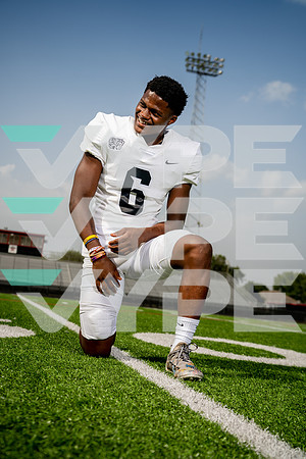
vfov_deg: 41.9
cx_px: 153
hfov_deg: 28.6
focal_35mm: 47
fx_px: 599
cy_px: 230
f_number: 4.5
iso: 100
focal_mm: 47
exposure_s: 1/1250
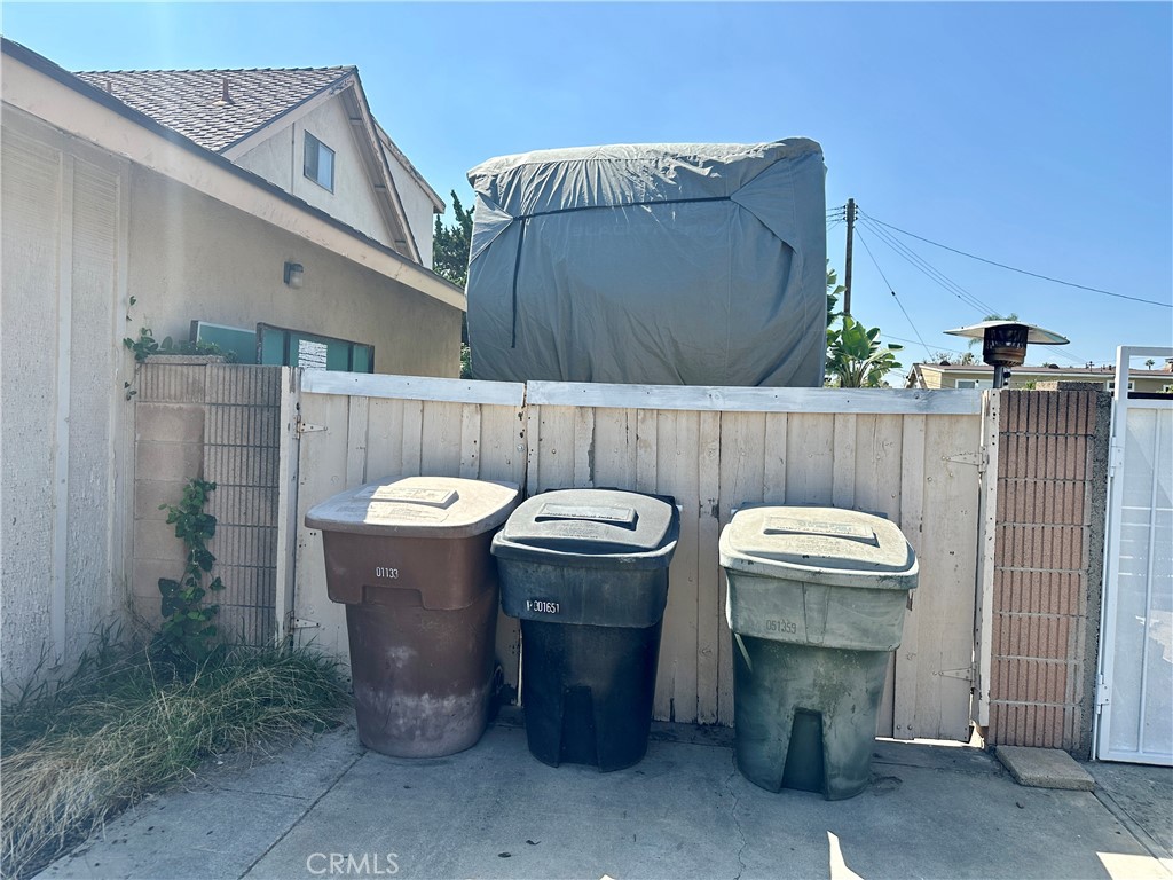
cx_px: 586
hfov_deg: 71.6
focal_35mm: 24
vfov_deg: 56.8
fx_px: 813
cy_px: 440
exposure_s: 1/3247
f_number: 1.78
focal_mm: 6.86
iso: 80
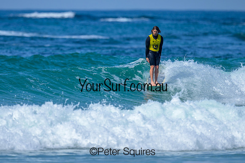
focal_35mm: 1100
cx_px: 116
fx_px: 7487
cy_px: 72
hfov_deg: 1.9
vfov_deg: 1.3
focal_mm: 800
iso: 180
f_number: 6.3
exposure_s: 1/2000
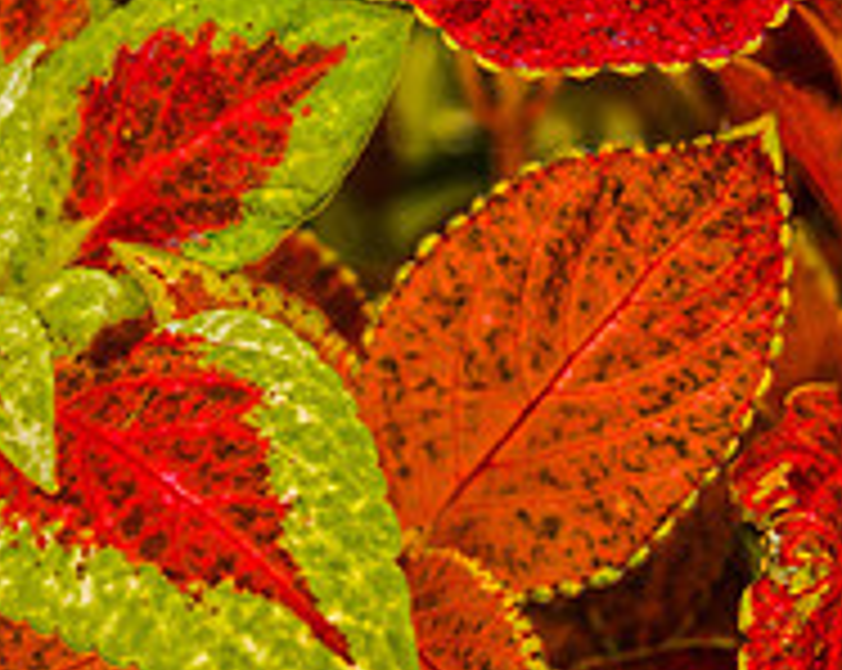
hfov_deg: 10.5
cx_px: 302
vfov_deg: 8.4
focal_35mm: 184
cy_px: 391
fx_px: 4578
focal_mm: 42
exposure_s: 1/60
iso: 200
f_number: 4.5
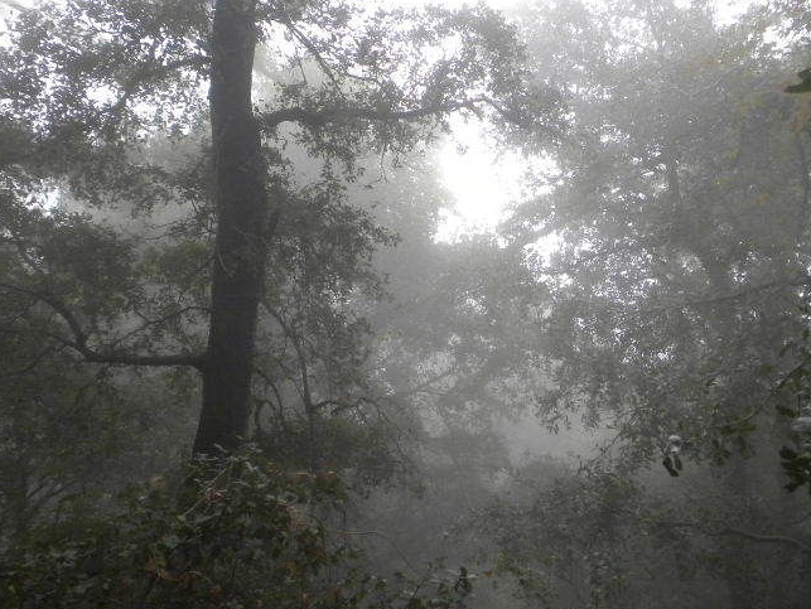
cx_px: 478
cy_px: 280
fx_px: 1078
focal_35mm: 46
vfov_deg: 31.5
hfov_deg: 41.1
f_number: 3.5
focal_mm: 6.6
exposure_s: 1/338
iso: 400
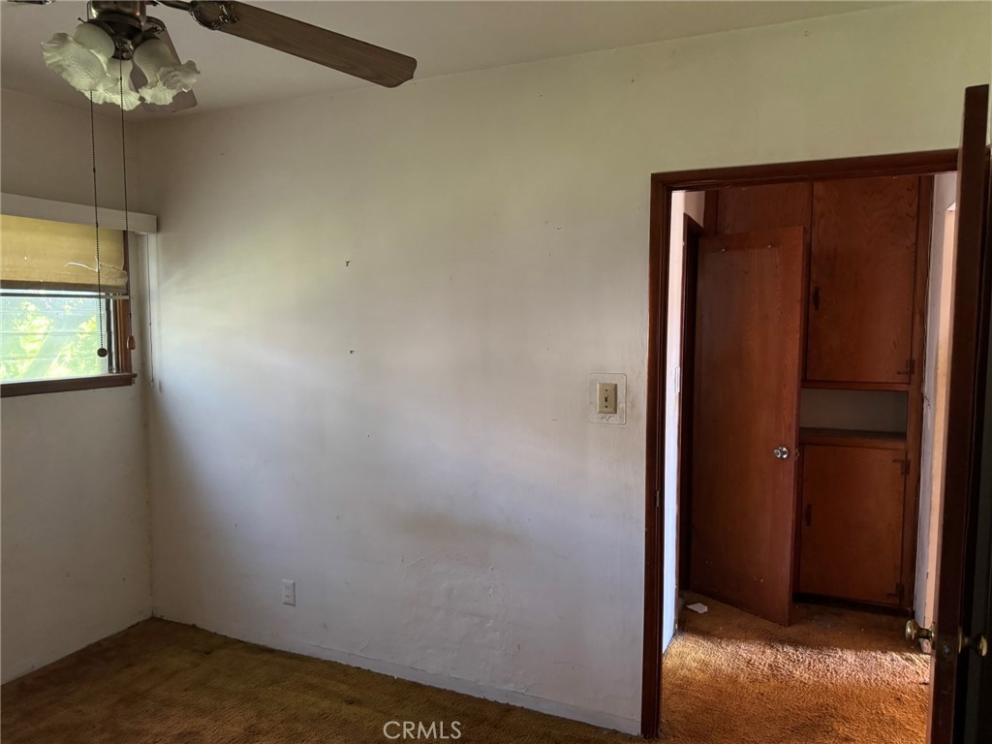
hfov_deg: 71.6
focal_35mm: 24
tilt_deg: -4.9
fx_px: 688
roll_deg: -0.6
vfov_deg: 56.8
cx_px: 496
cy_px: 372
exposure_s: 1/48
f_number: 1.78
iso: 800
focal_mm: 6.76
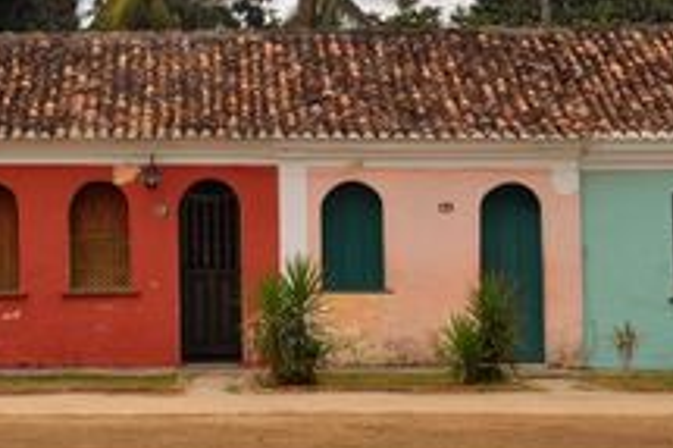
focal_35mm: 134
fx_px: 2503
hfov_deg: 15.2
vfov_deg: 10.1
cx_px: 163
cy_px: -9
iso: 100
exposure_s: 1/250
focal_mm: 40
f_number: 8
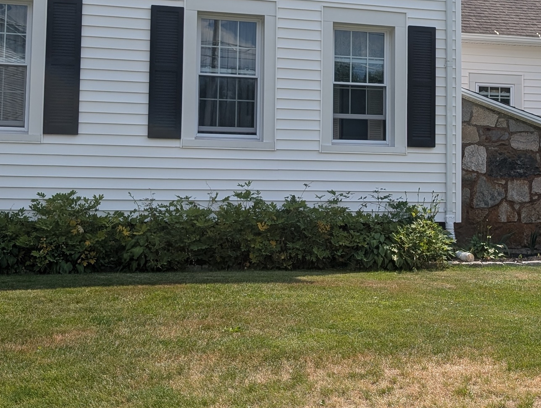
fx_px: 892
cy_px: 125
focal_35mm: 57
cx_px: 387
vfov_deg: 25.5
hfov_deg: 33.2
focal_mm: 6.9
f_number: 1.68
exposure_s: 1/1572
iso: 20
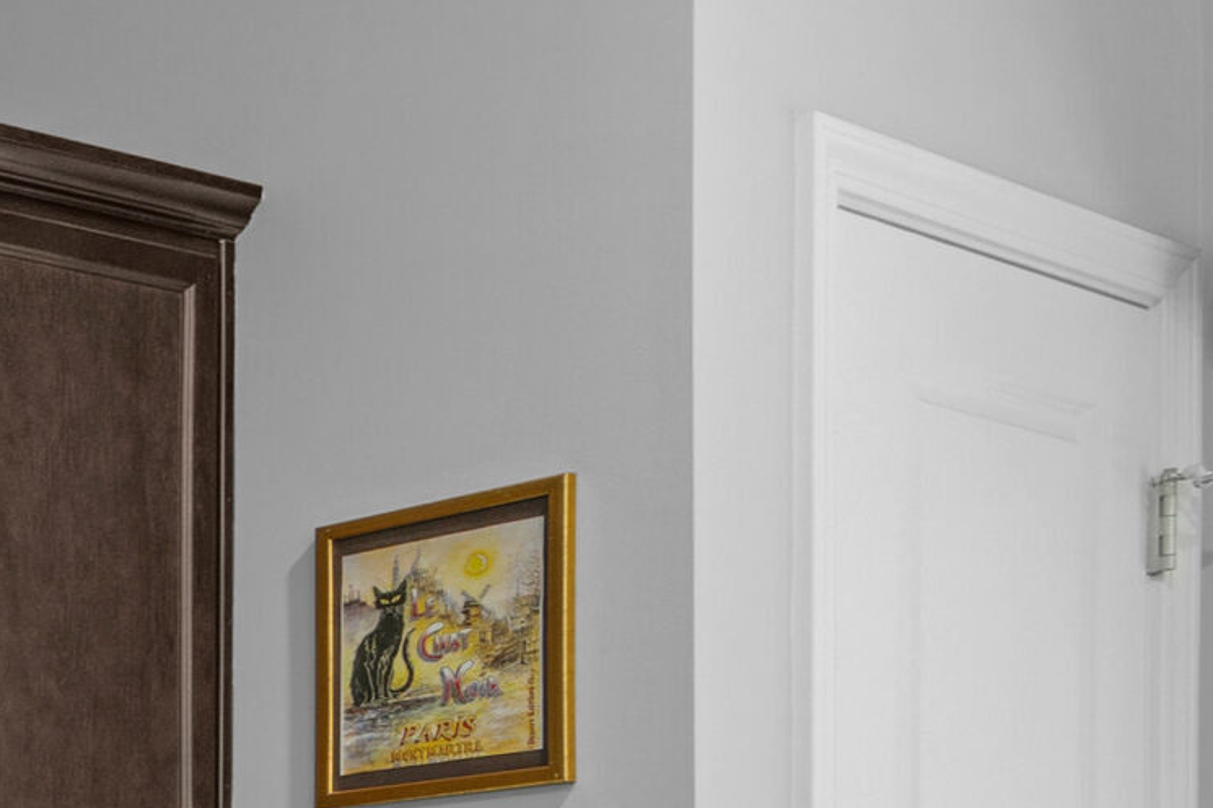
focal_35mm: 68
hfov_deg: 18.4
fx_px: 2292
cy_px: 1140
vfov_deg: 18.2
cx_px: -1255
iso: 250
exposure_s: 1/1.67
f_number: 8
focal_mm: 11
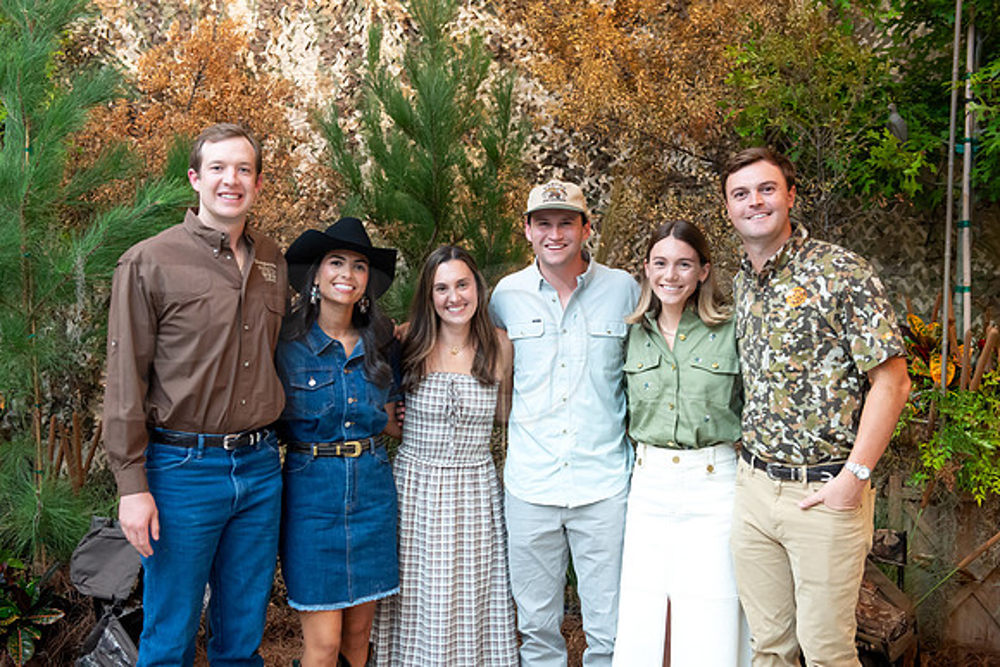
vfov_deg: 29.4
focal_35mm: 46
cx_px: 500
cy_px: 334
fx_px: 1273
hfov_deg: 42.9
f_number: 5.6
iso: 4000
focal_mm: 45
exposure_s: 1/100
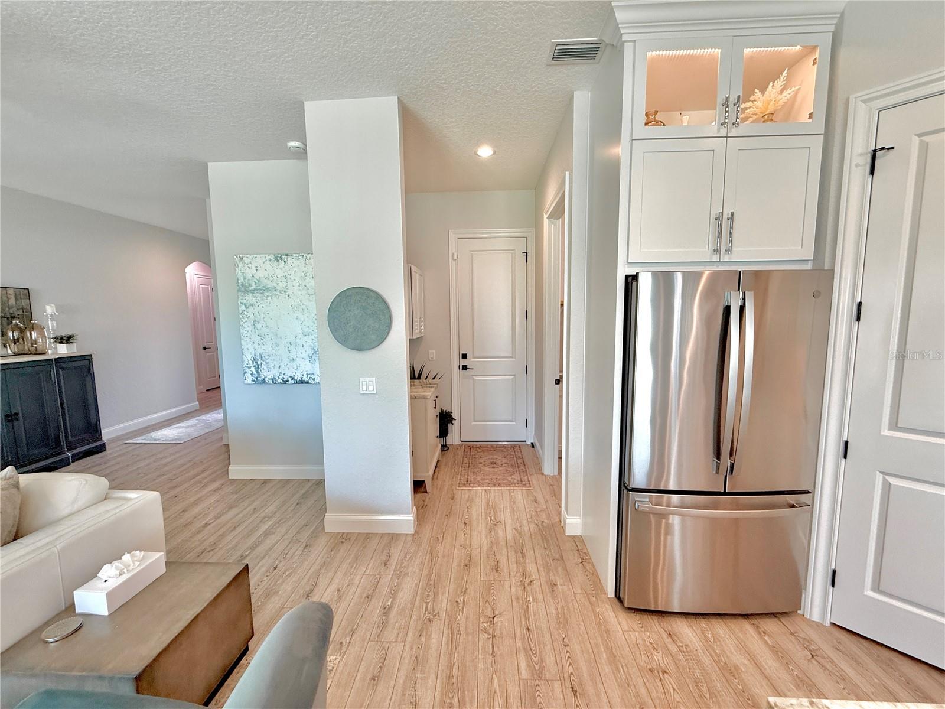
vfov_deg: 85.7
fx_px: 382
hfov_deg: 102.1
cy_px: 354
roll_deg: +0.2
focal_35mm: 14
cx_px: 472
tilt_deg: -4.5
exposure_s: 1/120
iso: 160
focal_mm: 2.22
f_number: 2.2
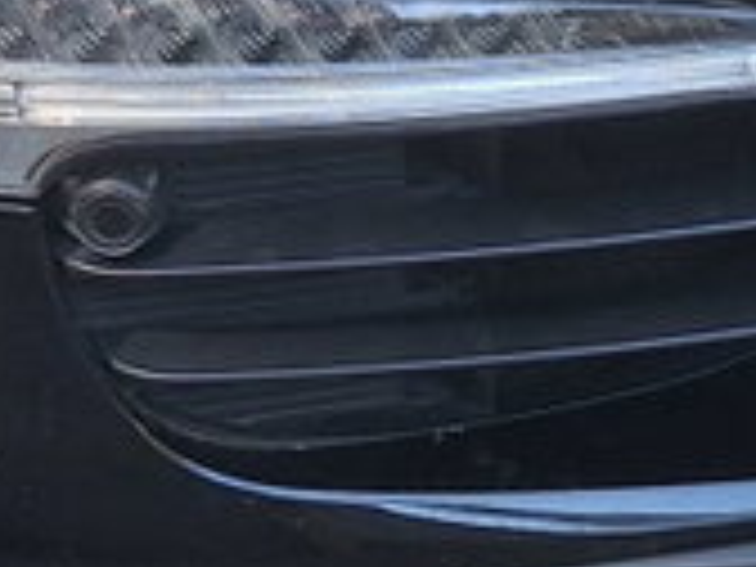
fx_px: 3058
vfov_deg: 9.9
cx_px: -27
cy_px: -522
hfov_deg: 13.9
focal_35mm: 140
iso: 40
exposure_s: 1/379
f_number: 1.8
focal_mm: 5.54
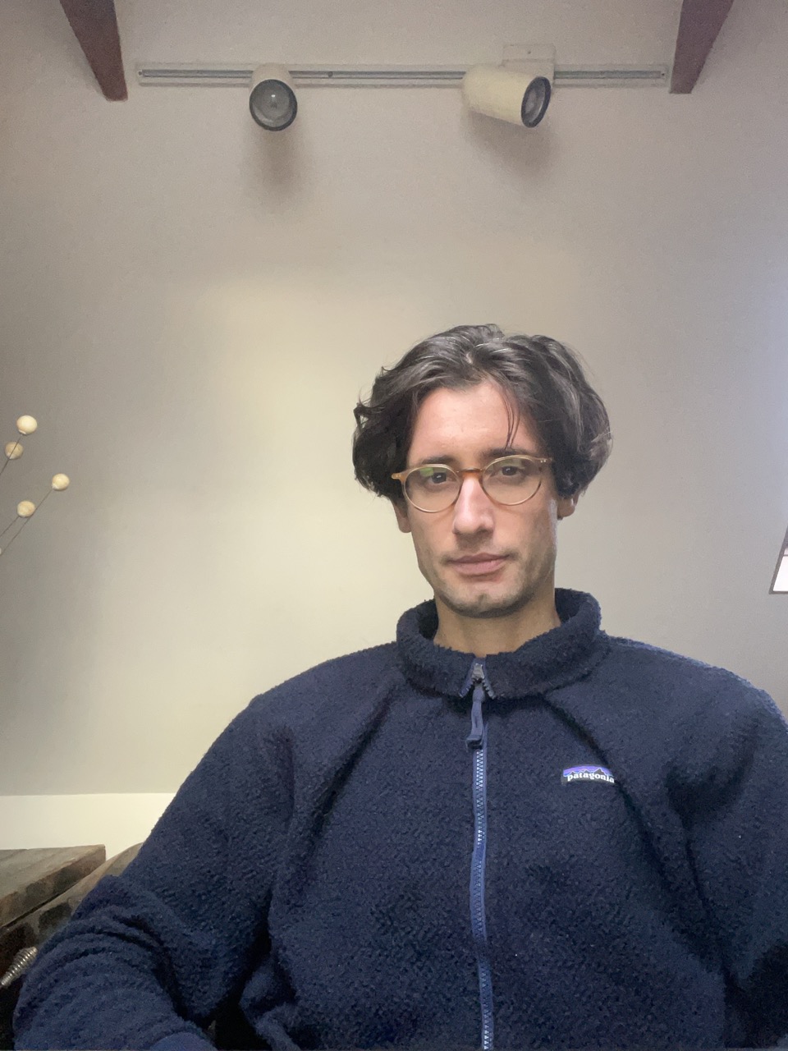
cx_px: 394
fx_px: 911
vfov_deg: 60.0
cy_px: 526
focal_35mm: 30
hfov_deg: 46.8
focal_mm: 2.71
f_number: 2.2
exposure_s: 1/30
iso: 400
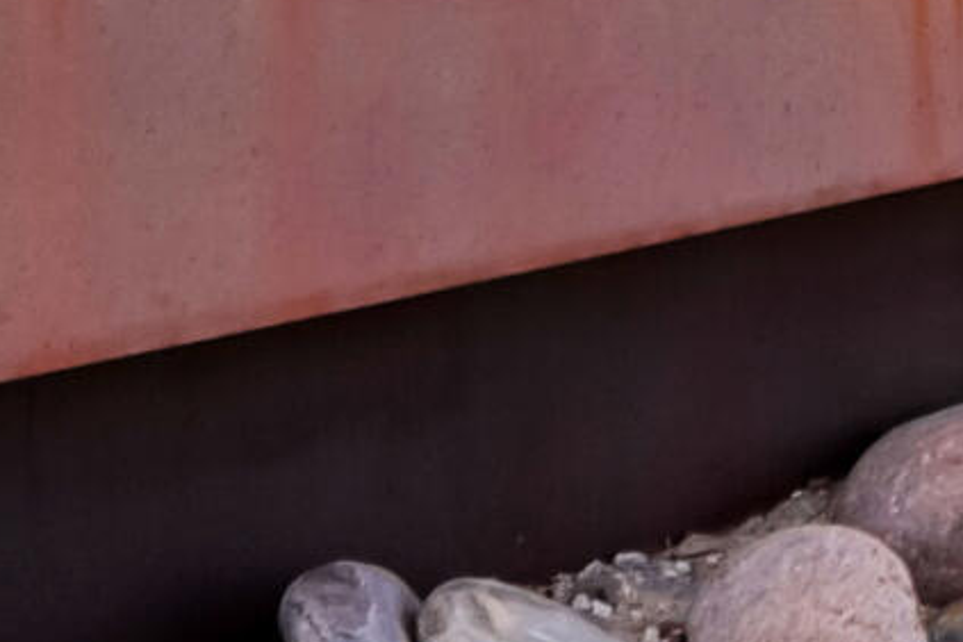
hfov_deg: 11.6
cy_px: -783
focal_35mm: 156
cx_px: 2013
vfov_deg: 8.2
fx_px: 4173
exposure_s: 1/1250
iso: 120
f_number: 2.8
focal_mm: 8.38
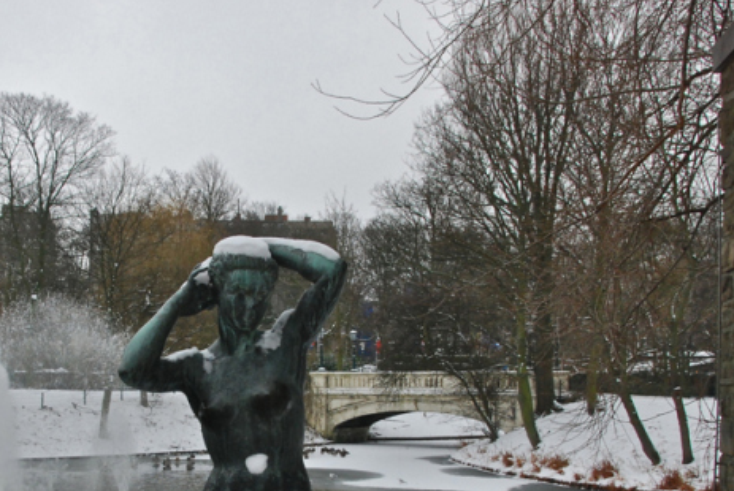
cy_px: 389
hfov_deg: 34.7
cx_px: 239
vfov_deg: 23.5
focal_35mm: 57
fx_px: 1164
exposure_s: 1/100
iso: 640
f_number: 9
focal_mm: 22
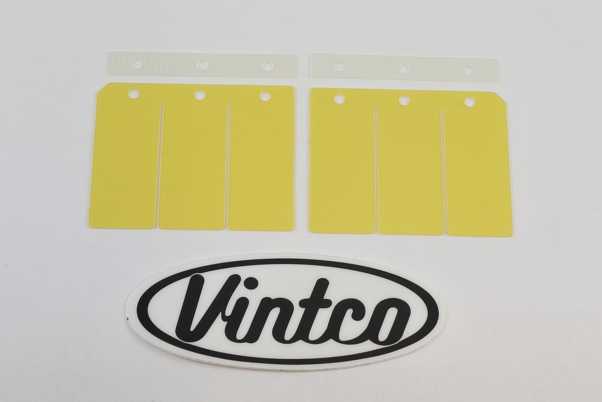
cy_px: 201
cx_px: 301
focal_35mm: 37
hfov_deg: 51.9
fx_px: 619
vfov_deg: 35.9
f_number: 4
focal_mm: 14
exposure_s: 1/200
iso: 400
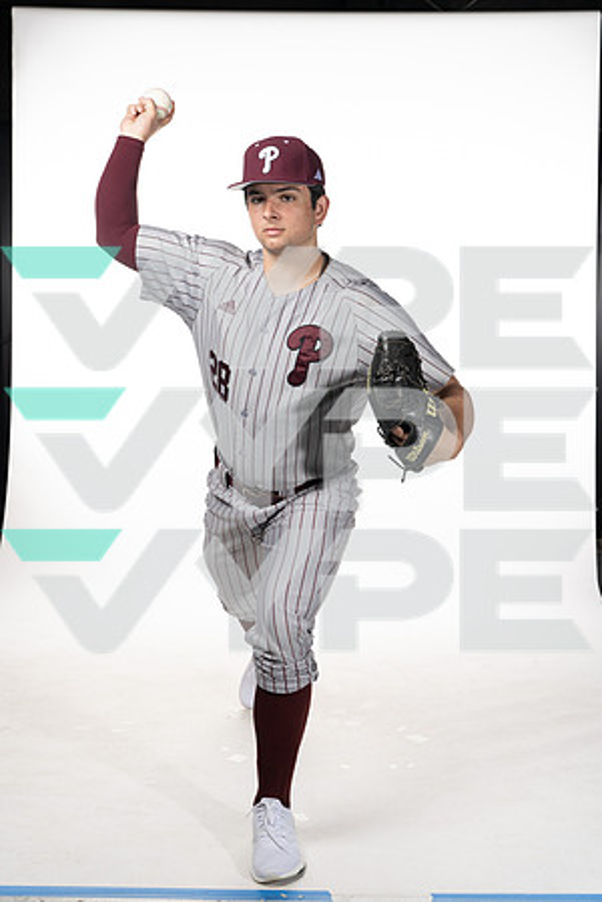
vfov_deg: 40.3
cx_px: 301
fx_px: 1229
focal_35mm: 49
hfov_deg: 27.5
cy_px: 451
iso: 400
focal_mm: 49
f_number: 6.3
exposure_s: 1/250
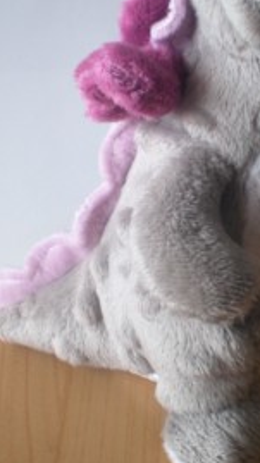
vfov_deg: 26.5
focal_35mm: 80
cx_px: 167
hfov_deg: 15.1
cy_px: 200
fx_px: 982
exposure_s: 1/60
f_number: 3.1
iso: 69
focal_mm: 6.3
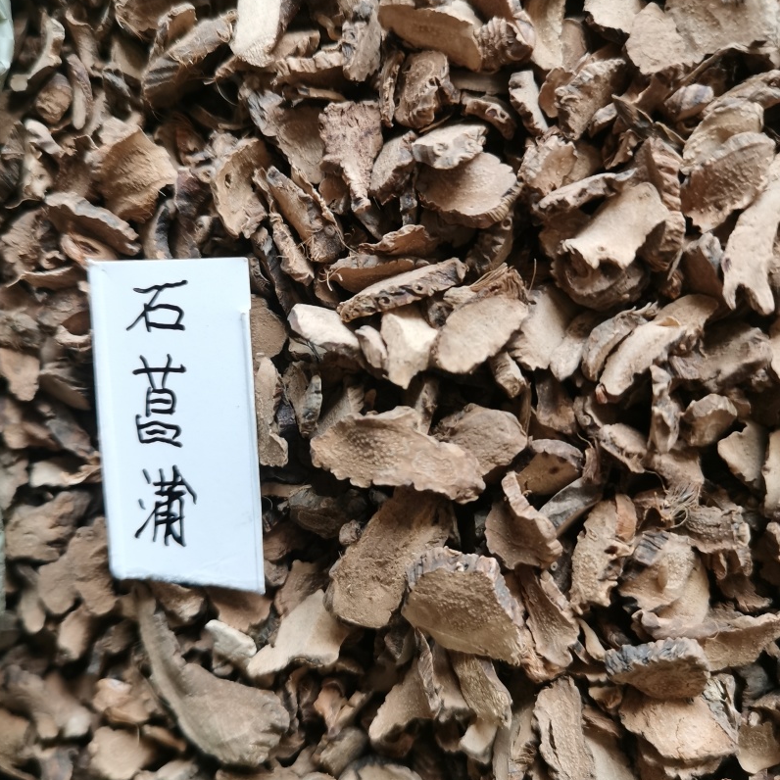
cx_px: 389
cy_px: 383
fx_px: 816
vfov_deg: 51.1
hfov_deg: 51.1
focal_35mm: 32
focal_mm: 5.58
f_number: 1.8
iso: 320
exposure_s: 1/50
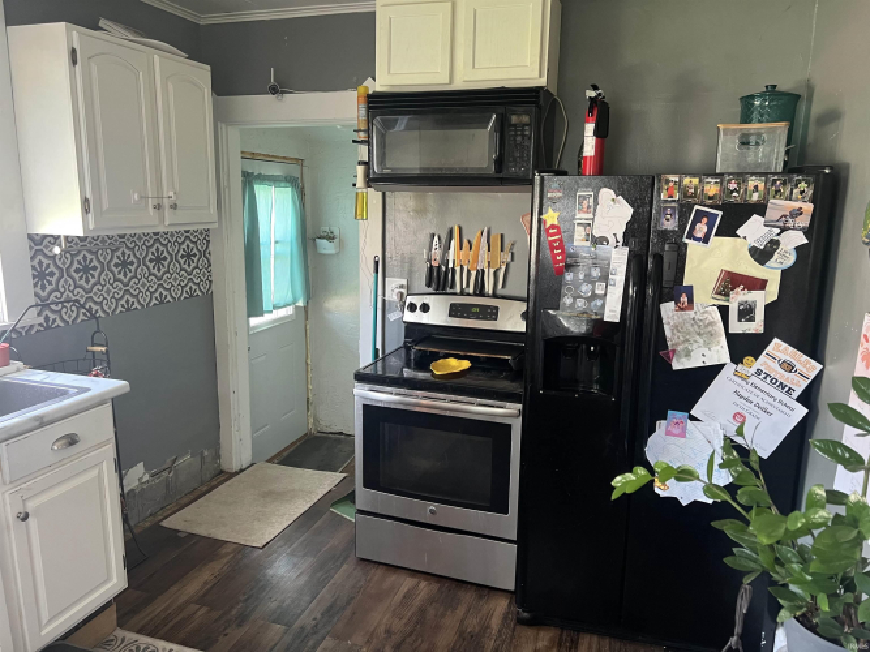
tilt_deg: -12.0
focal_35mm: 26
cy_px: 326
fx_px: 653
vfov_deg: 53.0
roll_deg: -0.3
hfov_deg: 67.3
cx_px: 435
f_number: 1.5
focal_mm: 5.7
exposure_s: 1/60
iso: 250
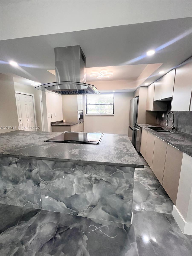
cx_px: 96
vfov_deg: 106.2
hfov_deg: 89.9
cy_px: 128
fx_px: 96
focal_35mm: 13
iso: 80
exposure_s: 1/120
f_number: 1.8
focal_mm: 1.57
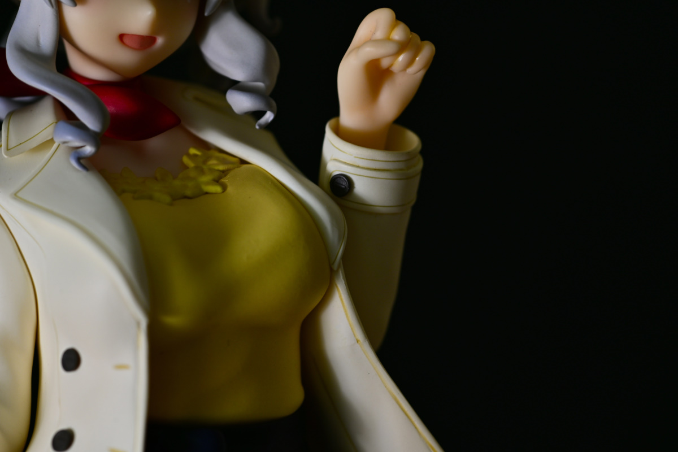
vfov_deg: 15.2
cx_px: 339
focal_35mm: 90
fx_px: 1695
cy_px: 226
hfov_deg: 22.6
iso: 100
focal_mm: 60
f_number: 8
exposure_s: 1
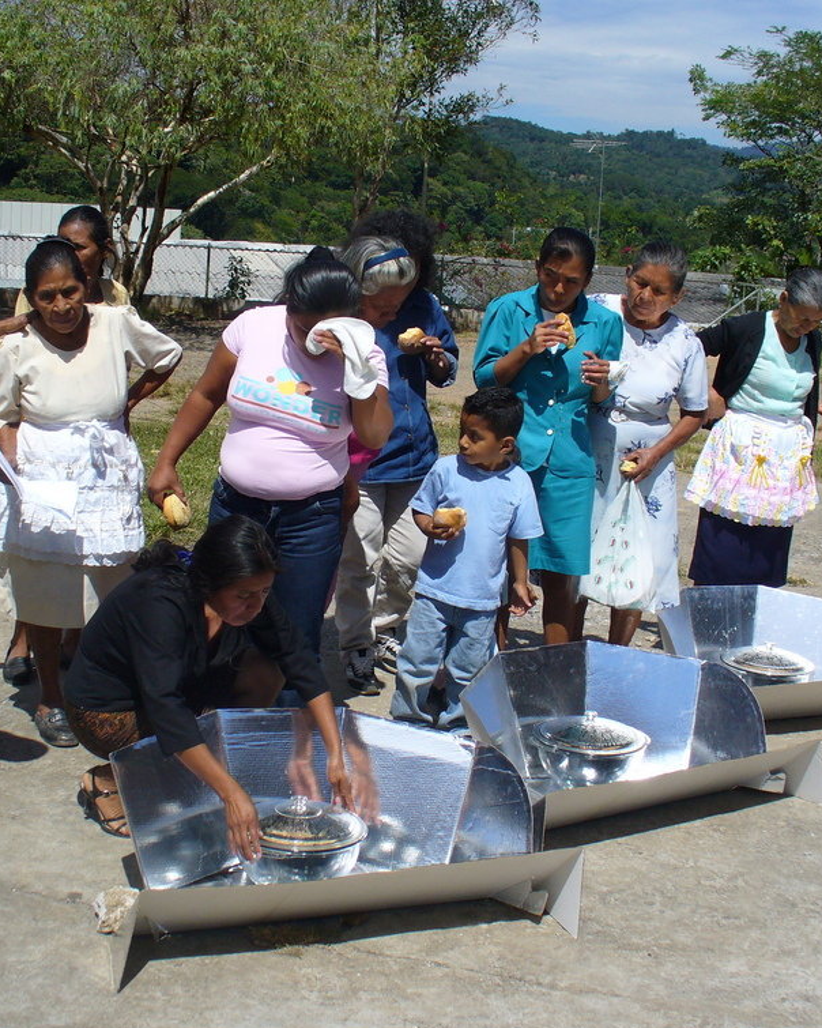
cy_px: 512
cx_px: 391
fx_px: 1490
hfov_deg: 30.8
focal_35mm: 49
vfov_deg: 38.0
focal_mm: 6.1
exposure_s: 1/640
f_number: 5.6
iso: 80
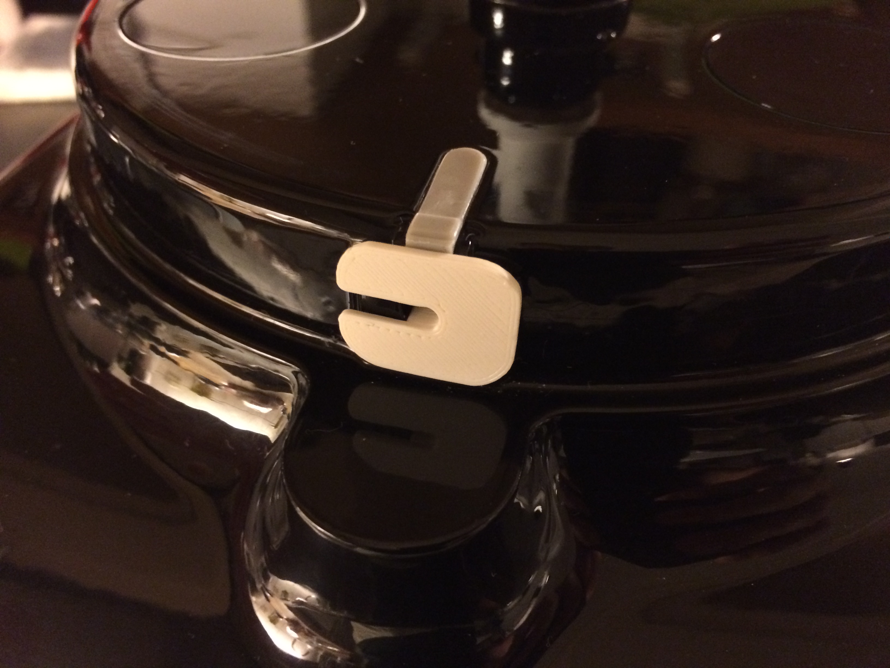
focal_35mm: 29
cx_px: 445
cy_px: 334
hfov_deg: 61.7
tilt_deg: -40.8
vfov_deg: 48.2
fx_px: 746
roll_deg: -0.3
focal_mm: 4.15
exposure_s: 1/17
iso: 400
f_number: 2.2
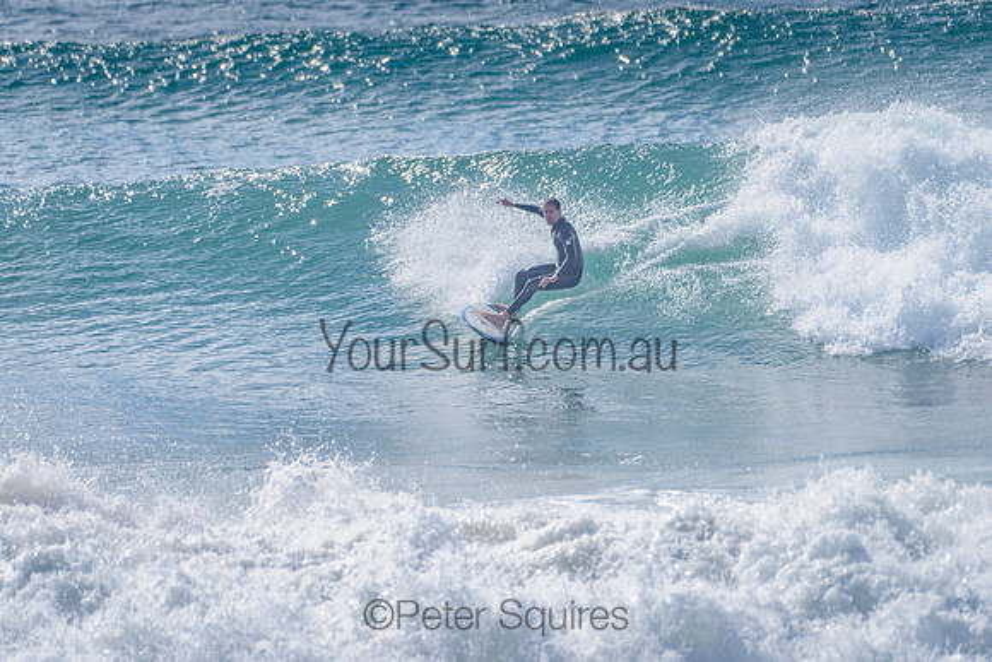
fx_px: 16872
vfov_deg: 2.2
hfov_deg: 3.4
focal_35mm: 612
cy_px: 257
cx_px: 477
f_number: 5.6
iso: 100
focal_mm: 500
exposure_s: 1/2000
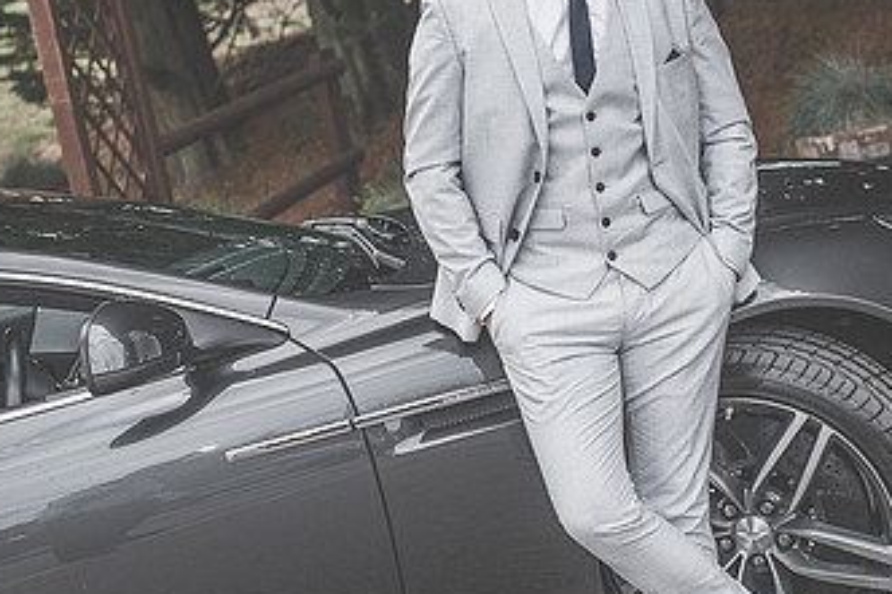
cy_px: 291
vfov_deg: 14.4
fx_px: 2353
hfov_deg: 21.5
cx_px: 482
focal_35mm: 95
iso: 100
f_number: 2.5
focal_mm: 35
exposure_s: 1/640
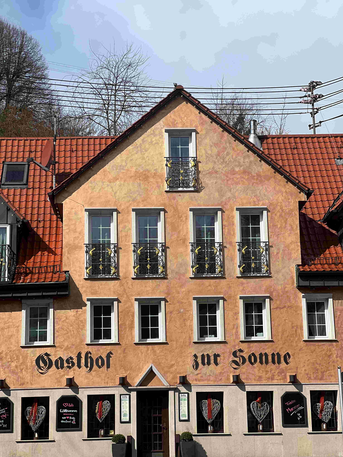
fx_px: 1017
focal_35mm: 77
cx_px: 172
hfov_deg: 19.1
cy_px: 228
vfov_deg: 25.3
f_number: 2.8
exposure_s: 1/1340
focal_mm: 9
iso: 32
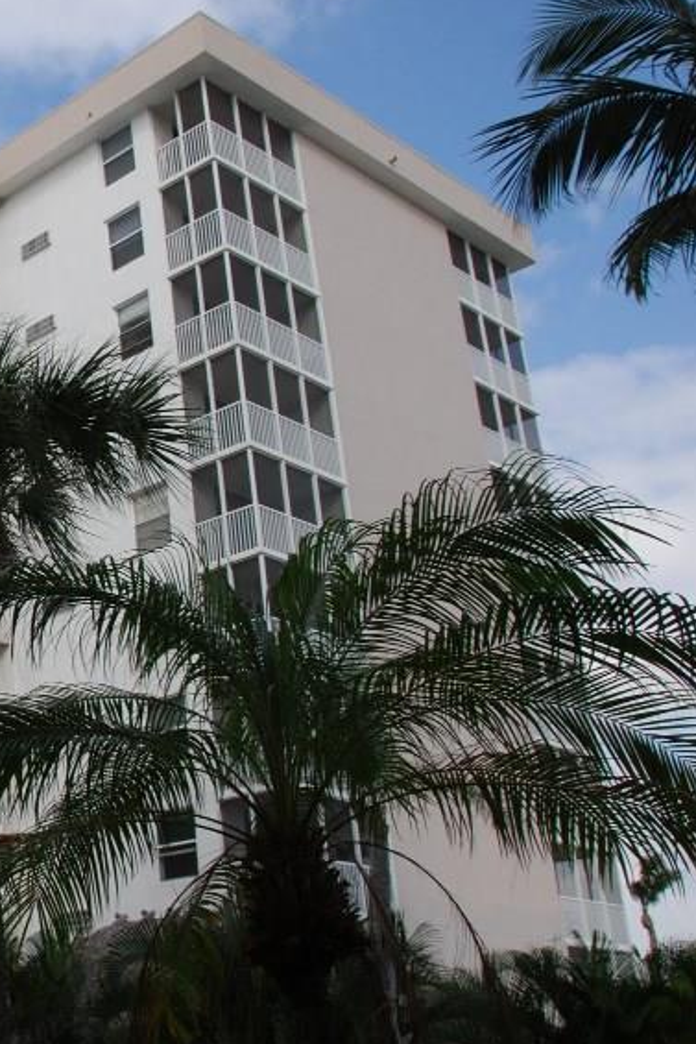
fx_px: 1420
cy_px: 532
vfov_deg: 40.3
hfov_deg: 23.8
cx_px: -236
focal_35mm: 49
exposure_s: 1/200
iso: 100
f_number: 7.1
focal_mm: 18
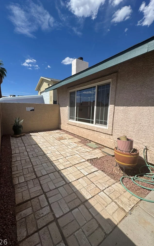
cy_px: 123
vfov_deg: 101.5
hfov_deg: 74.4
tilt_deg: -7.6
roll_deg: -0.8
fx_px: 101
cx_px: 66
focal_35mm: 15
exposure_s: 1/3717
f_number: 2.2
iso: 40
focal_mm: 2.22
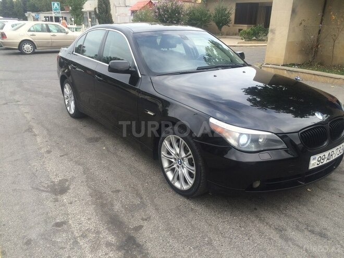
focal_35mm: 29
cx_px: 172
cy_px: 129
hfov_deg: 61.7
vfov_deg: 48.2
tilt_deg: -22.0
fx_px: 288
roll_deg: -1.0
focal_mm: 4.15
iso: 32
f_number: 2.2
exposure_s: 1/339
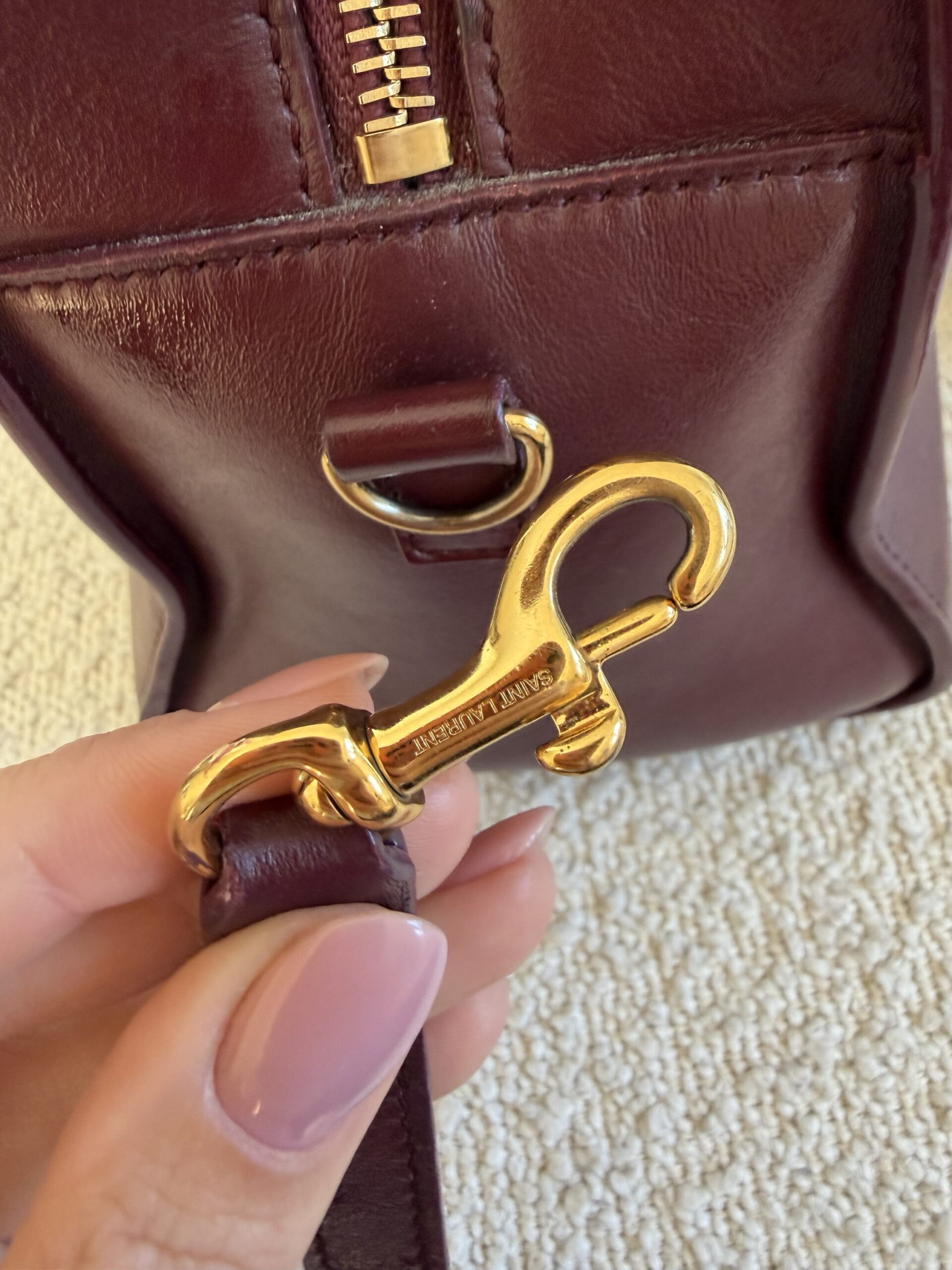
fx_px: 880
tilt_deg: -54.8
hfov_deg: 56.8
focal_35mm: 24
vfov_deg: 71.6
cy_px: 635
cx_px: 476
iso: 250
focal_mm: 2.22
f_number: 2.2
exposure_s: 1/121
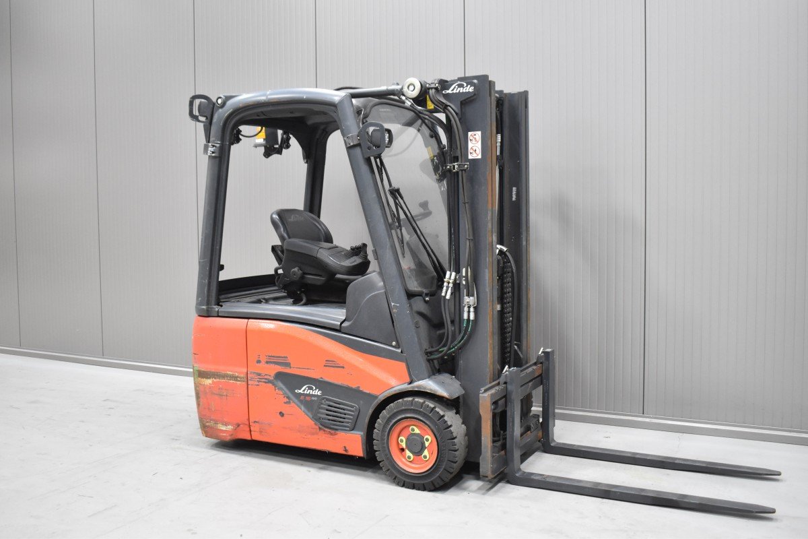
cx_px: 404
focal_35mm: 34
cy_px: 270
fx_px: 774
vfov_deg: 38.4
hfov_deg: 55.1
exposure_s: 1/30
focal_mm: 23
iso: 1600
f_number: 4.5
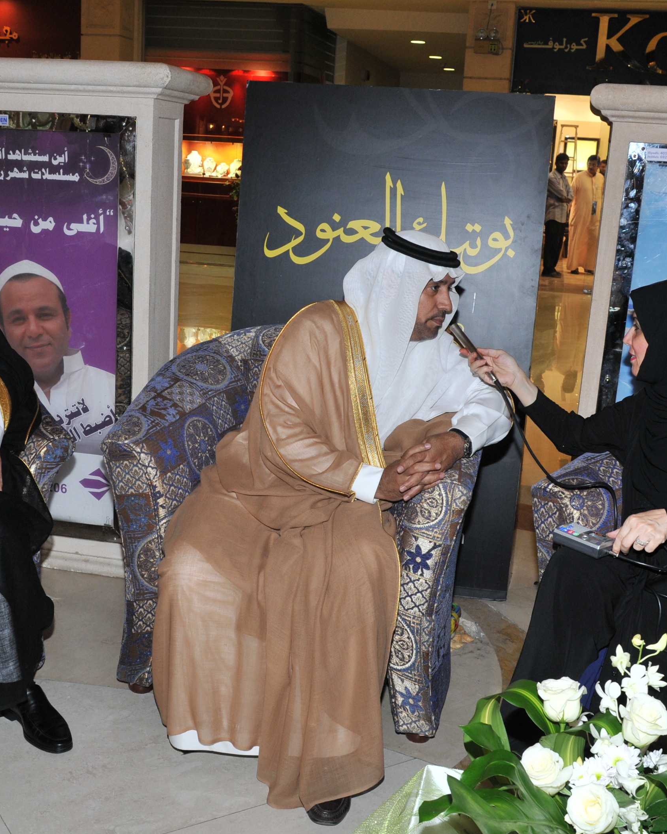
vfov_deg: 42.9
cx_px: 281
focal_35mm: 43
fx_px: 1061
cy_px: 423
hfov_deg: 34.8
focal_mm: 20
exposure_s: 1/60
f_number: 5.6
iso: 400
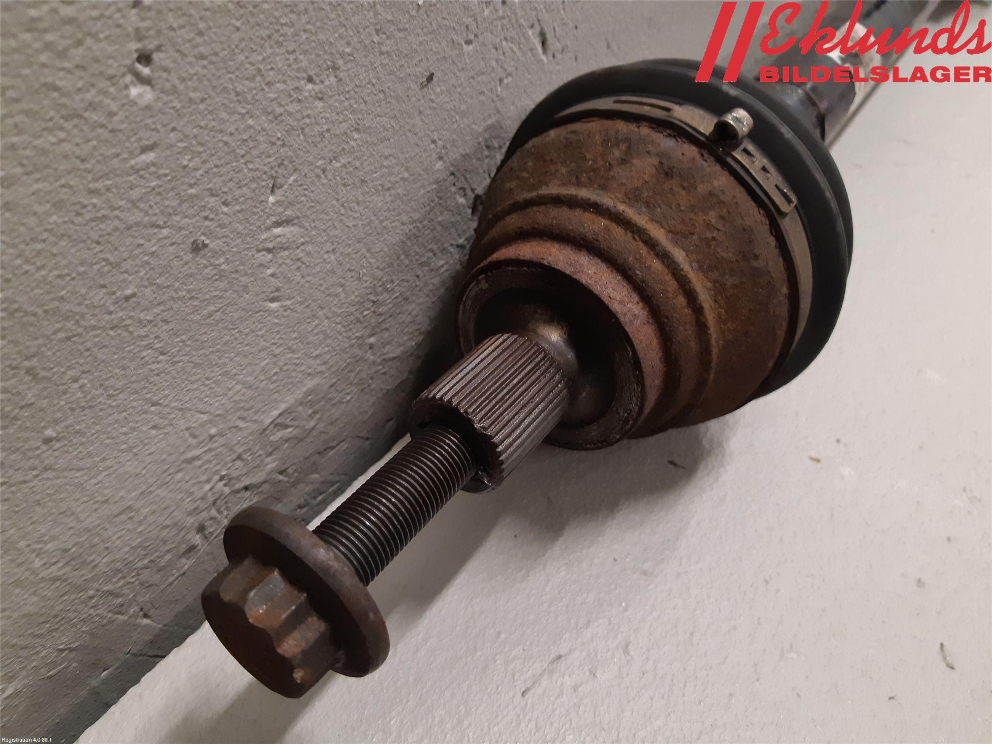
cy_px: 372
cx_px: 496
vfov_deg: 53.1
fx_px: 745
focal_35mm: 26
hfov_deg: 67.3
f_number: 1.7
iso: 200
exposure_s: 1/50
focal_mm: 3.93
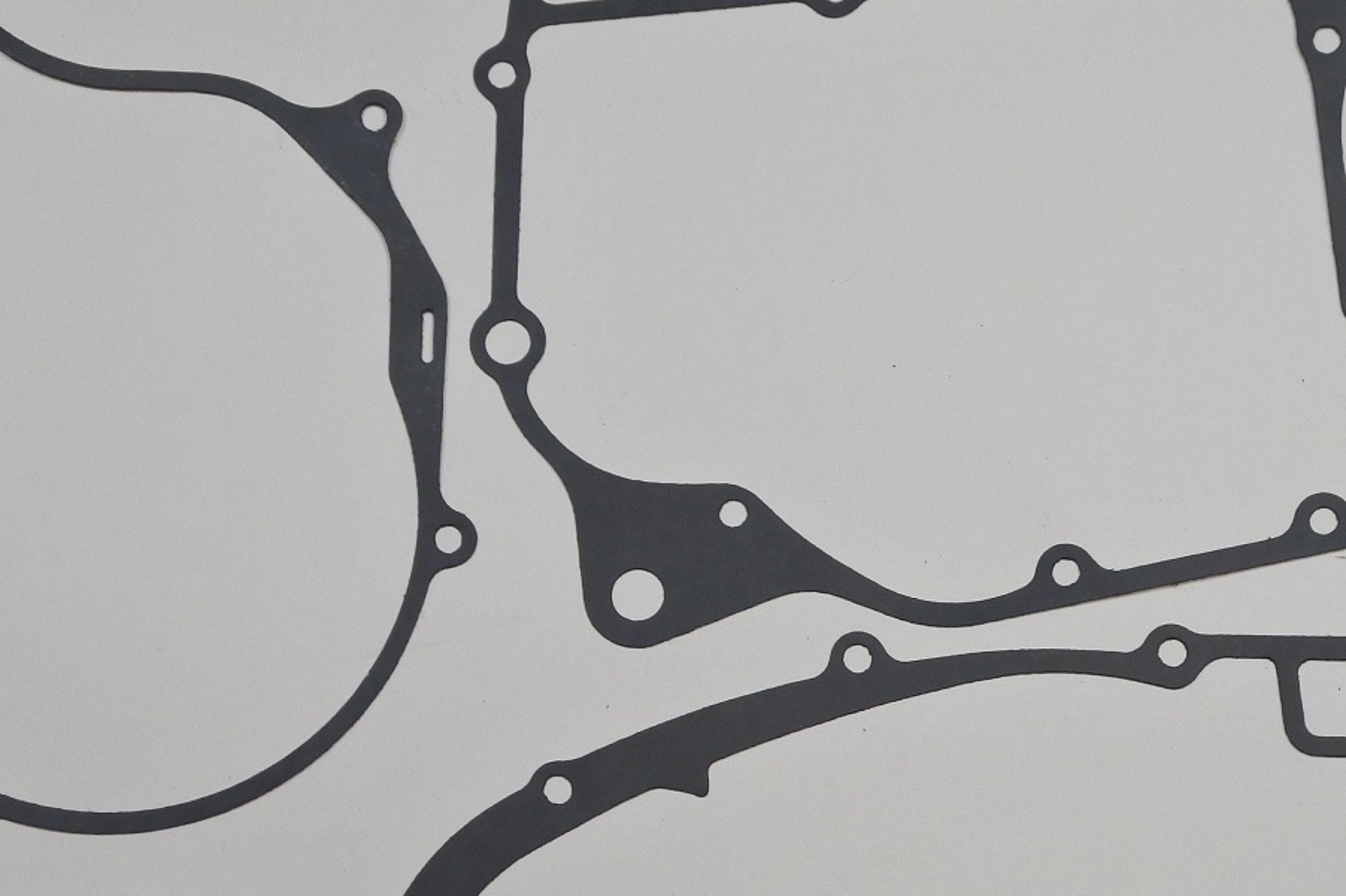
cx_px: 1000
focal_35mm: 91
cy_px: 586
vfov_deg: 15.0
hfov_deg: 22.2
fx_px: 3402
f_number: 4.5
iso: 560
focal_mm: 17.6
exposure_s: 1/125
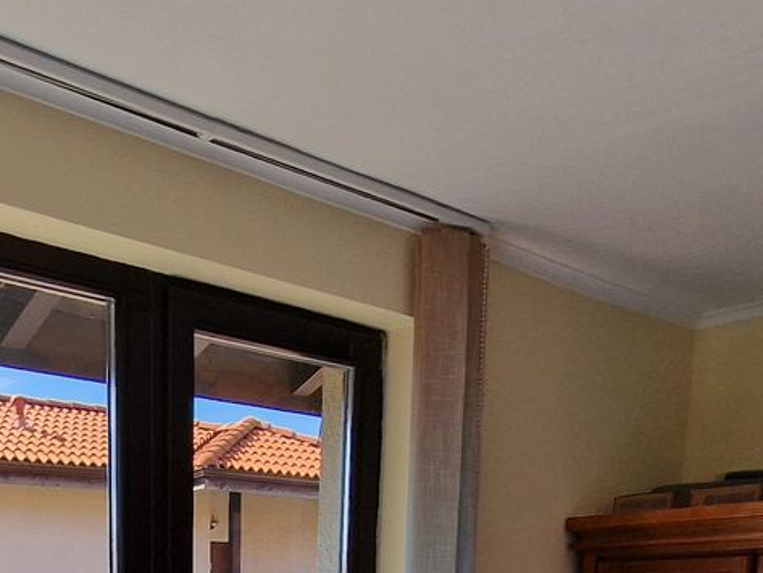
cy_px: 846
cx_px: 168
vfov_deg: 25.4
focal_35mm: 44
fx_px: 970
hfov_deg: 41.3
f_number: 2.2
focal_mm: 2.2
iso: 50
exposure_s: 1/1032
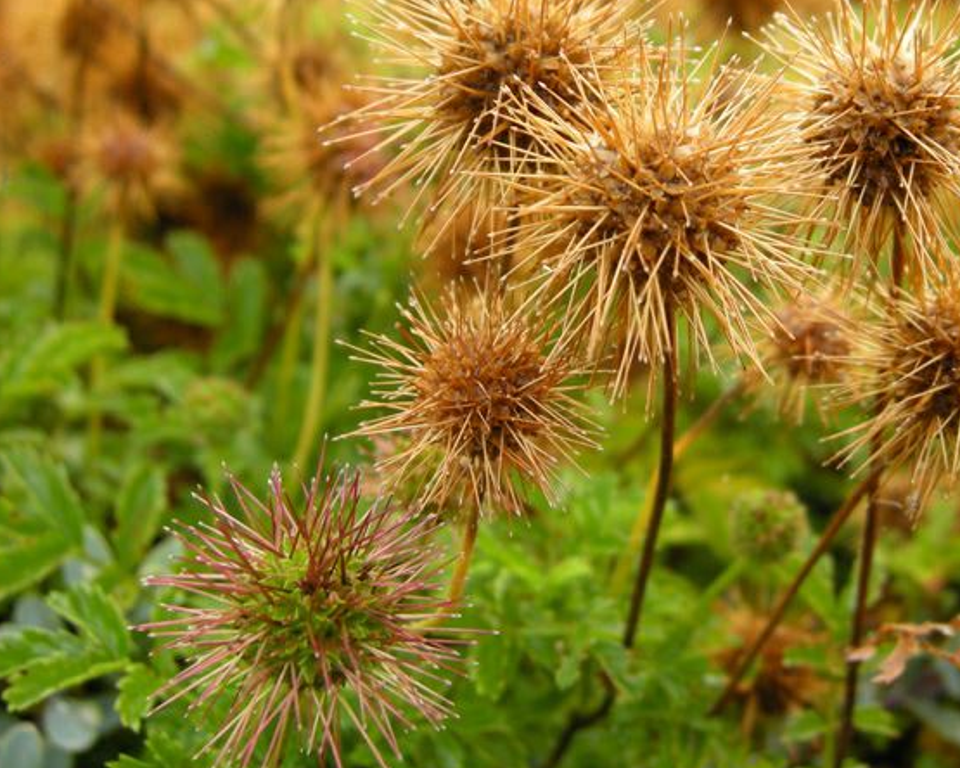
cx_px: 645
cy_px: 234
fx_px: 1790
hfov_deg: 29.8
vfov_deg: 24.1
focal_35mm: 63
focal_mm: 7.5
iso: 64
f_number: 3
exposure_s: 1/71.8
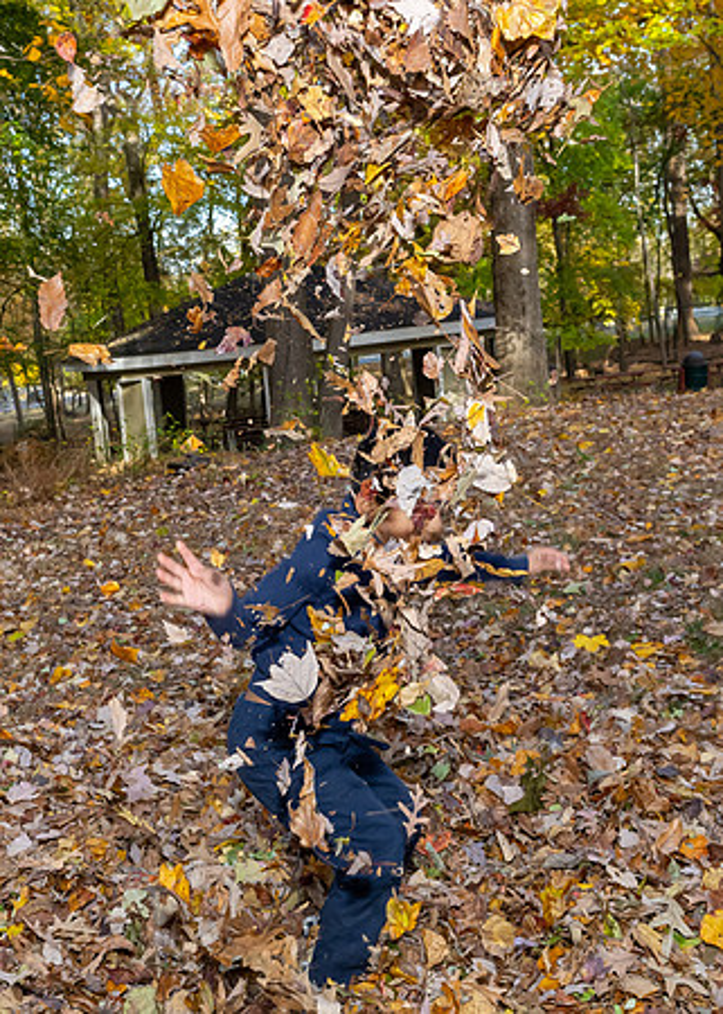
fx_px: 1393
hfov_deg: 28.8
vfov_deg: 40.0
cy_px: 507
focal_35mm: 48
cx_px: 215
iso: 1000
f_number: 7.1
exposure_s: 1/250
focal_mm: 22
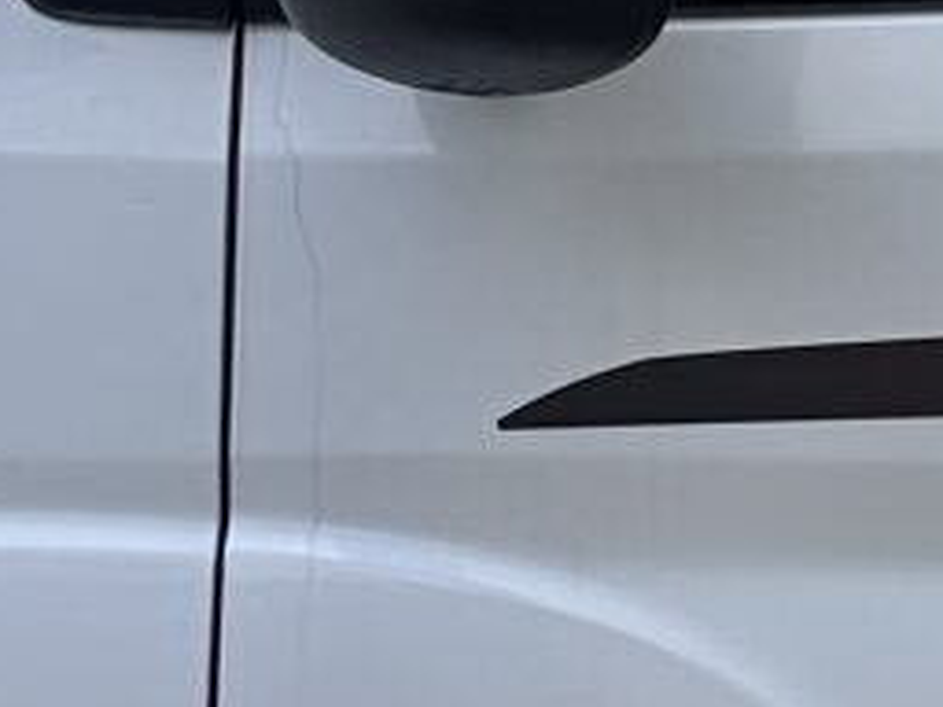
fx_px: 5230
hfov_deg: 10.2
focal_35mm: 192
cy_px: -81
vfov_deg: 7.7
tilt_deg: -1.7
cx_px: 921
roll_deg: -1.1
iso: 80
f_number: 1.78
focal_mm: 6.86
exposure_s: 1/3155
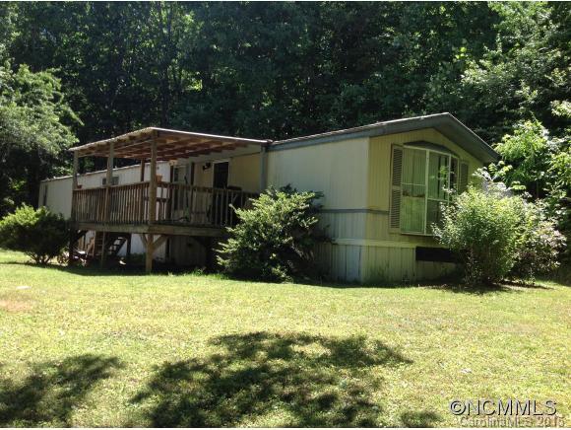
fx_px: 578
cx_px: 286
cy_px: 215
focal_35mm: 35
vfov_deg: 40.8
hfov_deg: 52.6
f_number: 2.4
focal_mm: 4.28
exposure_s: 1/458
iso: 50
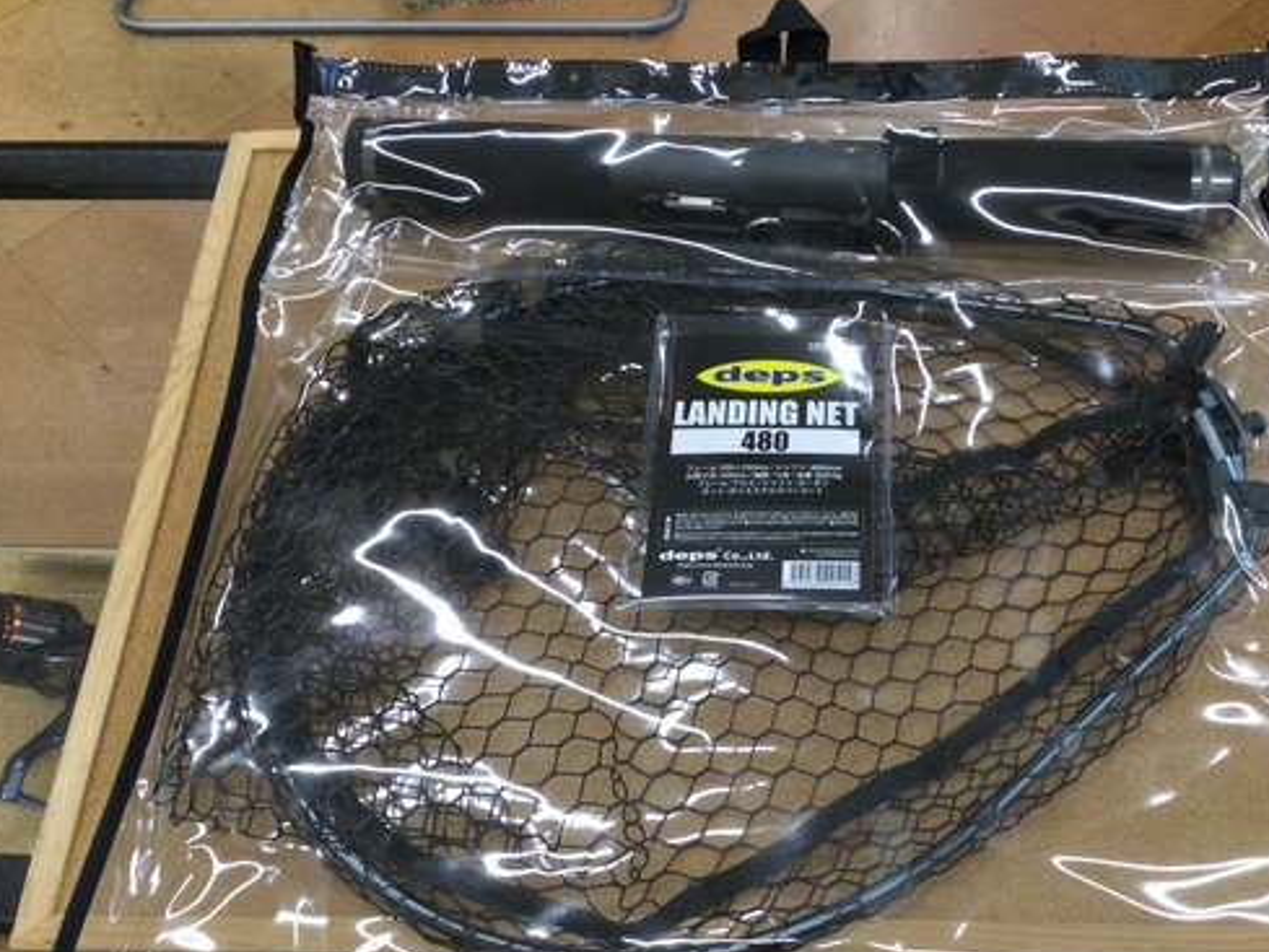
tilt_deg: -59.9
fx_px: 1393
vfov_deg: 37.7
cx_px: 760
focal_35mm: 38
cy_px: 532
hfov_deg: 48.7
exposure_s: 1/30
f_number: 2.4
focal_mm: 3.3
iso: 32
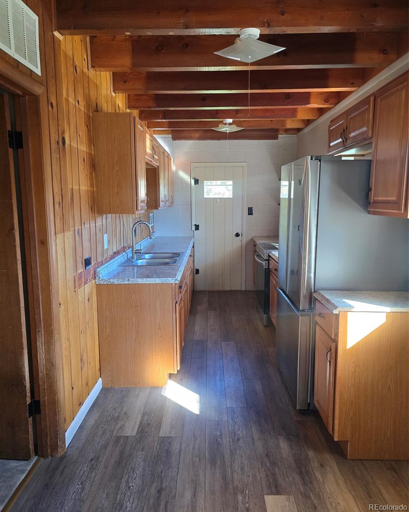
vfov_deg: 70.2
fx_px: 363
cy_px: 239
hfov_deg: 58.8
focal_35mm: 24
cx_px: 204
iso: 500
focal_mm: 6.3
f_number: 1.7
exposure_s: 1/120
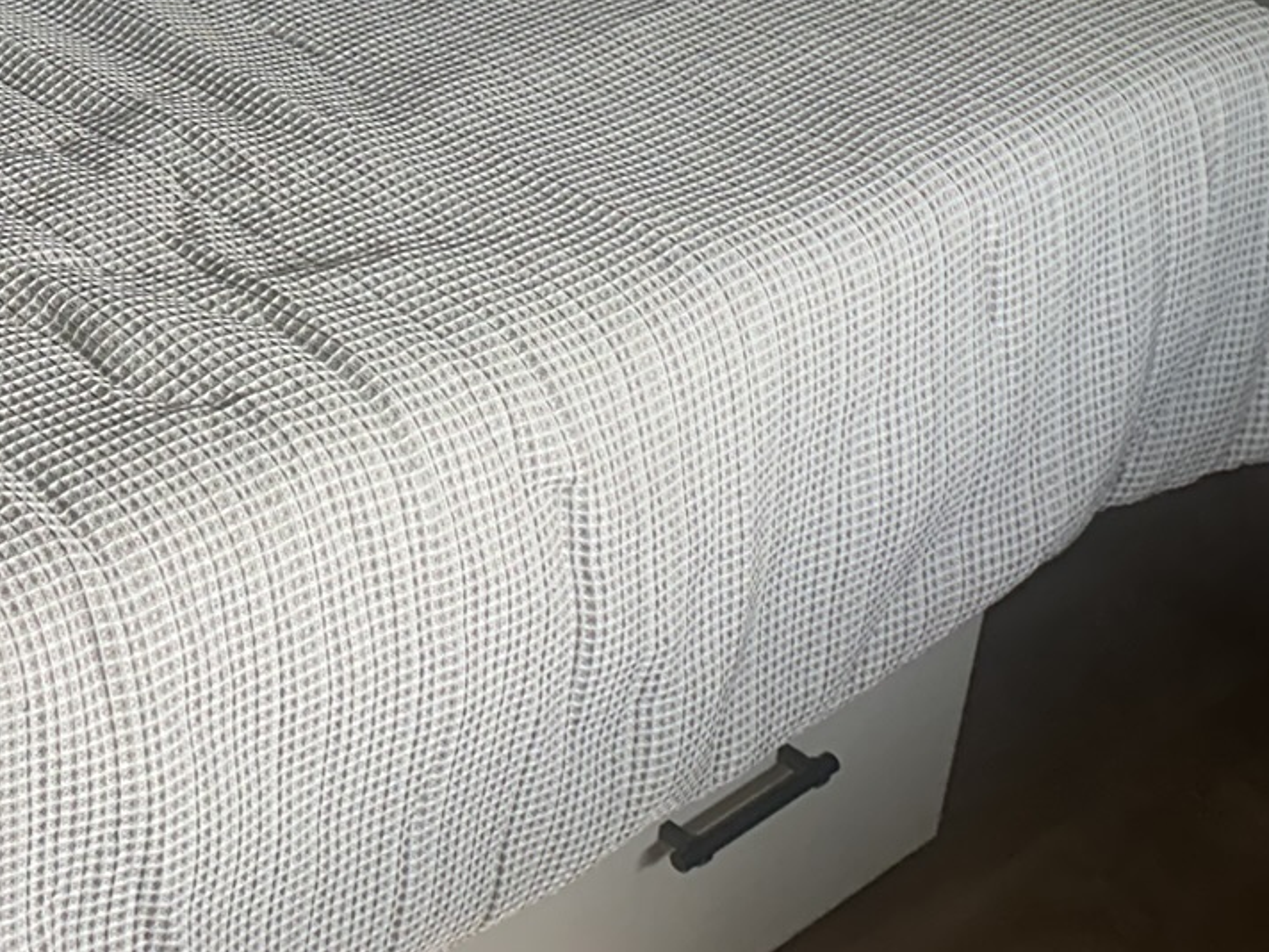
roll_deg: +0.4
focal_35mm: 69
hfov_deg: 24.3
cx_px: -415
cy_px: -330
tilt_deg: -20.7
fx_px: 2529
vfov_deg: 19.4
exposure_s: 1/99
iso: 250
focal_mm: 6.86
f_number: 1.78
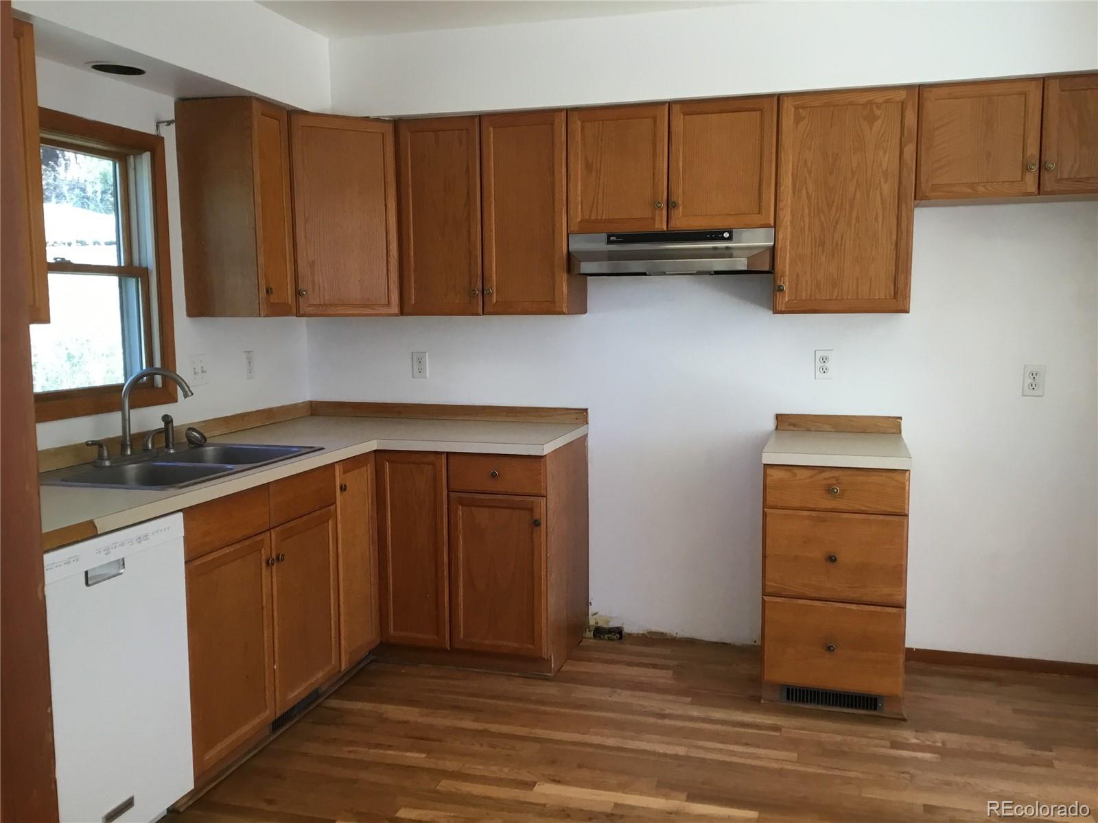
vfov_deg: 45.4
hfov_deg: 58.4
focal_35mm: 31
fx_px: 983
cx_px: 549
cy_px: 412
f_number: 2.4
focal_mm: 3.3
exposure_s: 1/30
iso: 25
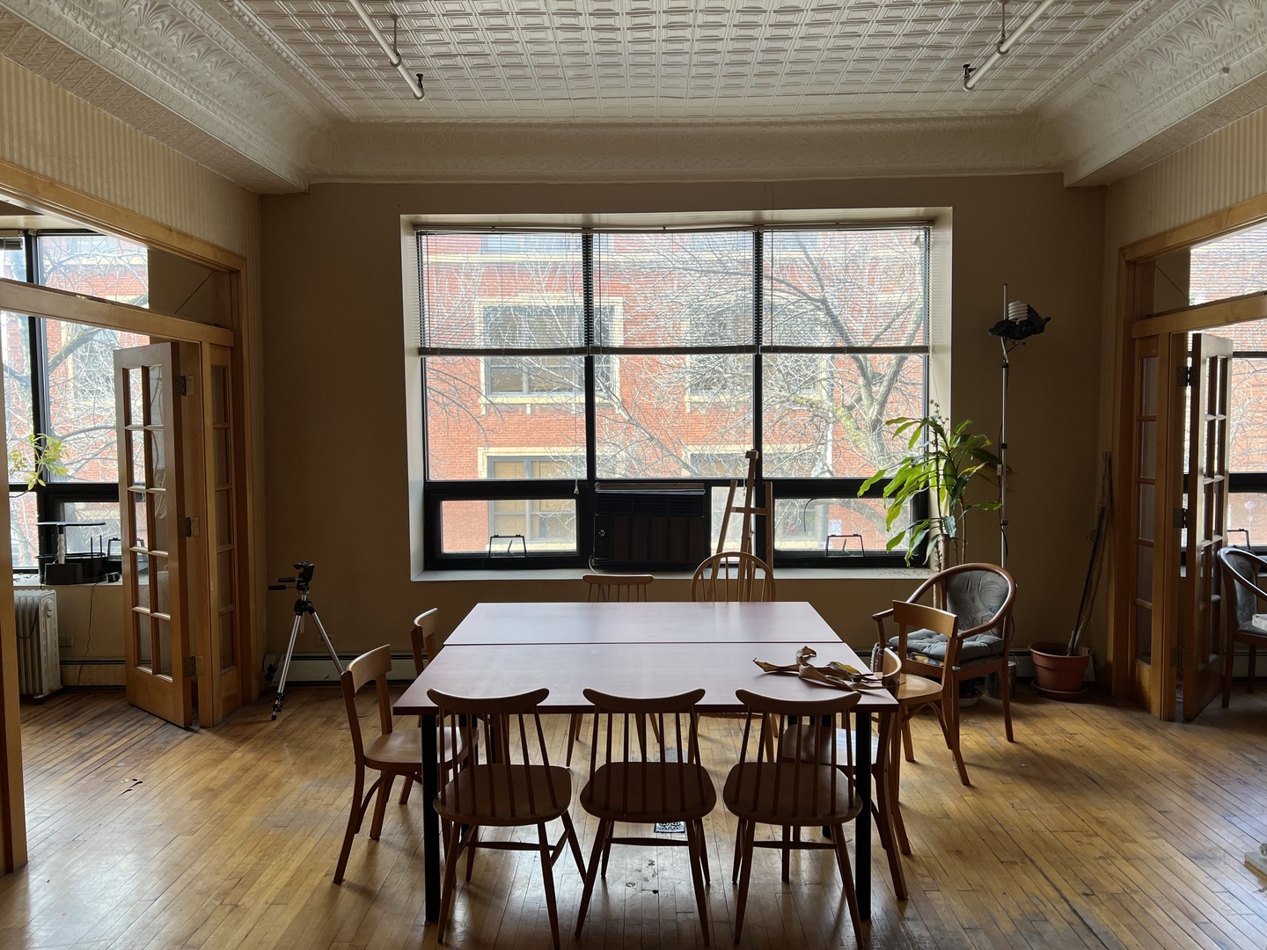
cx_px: 634
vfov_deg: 53.1
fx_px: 952
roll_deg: +0.9
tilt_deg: -3.4
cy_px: 475
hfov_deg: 67.3
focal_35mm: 26
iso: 40
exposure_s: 1/121
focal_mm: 5.7
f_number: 1.5
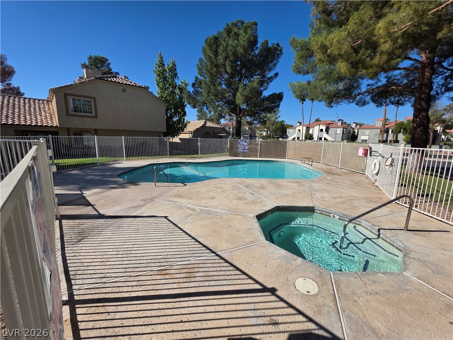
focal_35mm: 13
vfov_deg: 89.9
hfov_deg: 106.2
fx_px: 170
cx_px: 226
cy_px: 170
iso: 40
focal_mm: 2.2
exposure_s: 1/2953
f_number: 1.9
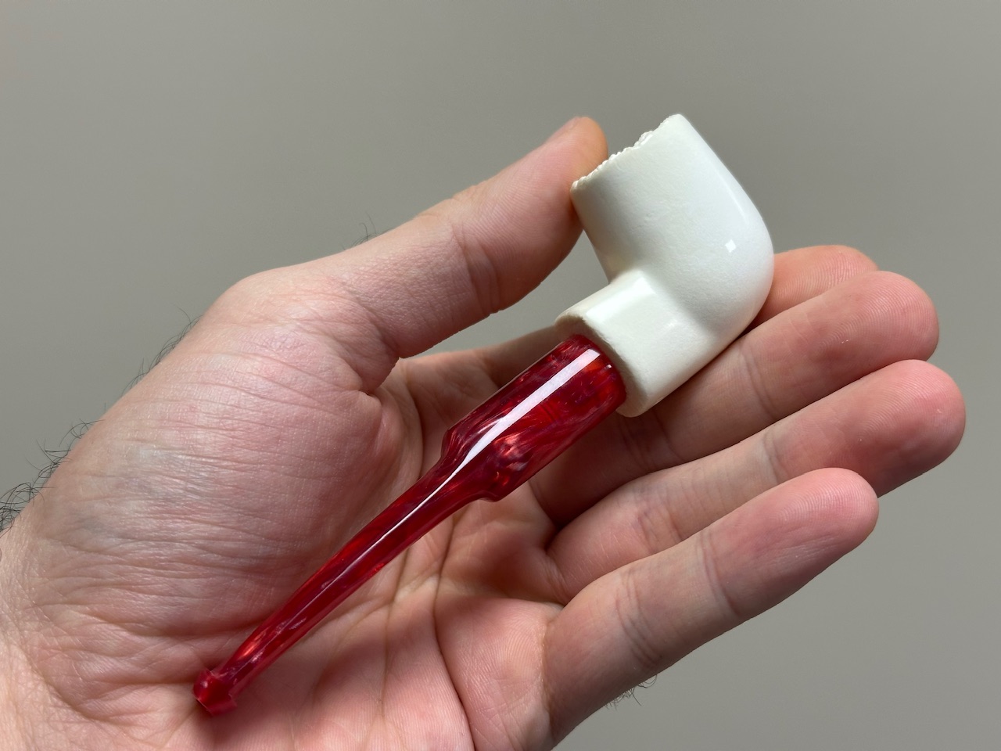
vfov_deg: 30.3
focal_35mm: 48
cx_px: 500
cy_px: 376
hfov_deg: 39.7
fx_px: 1388
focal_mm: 6.86
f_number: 1.78
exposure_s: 1/121
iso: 80
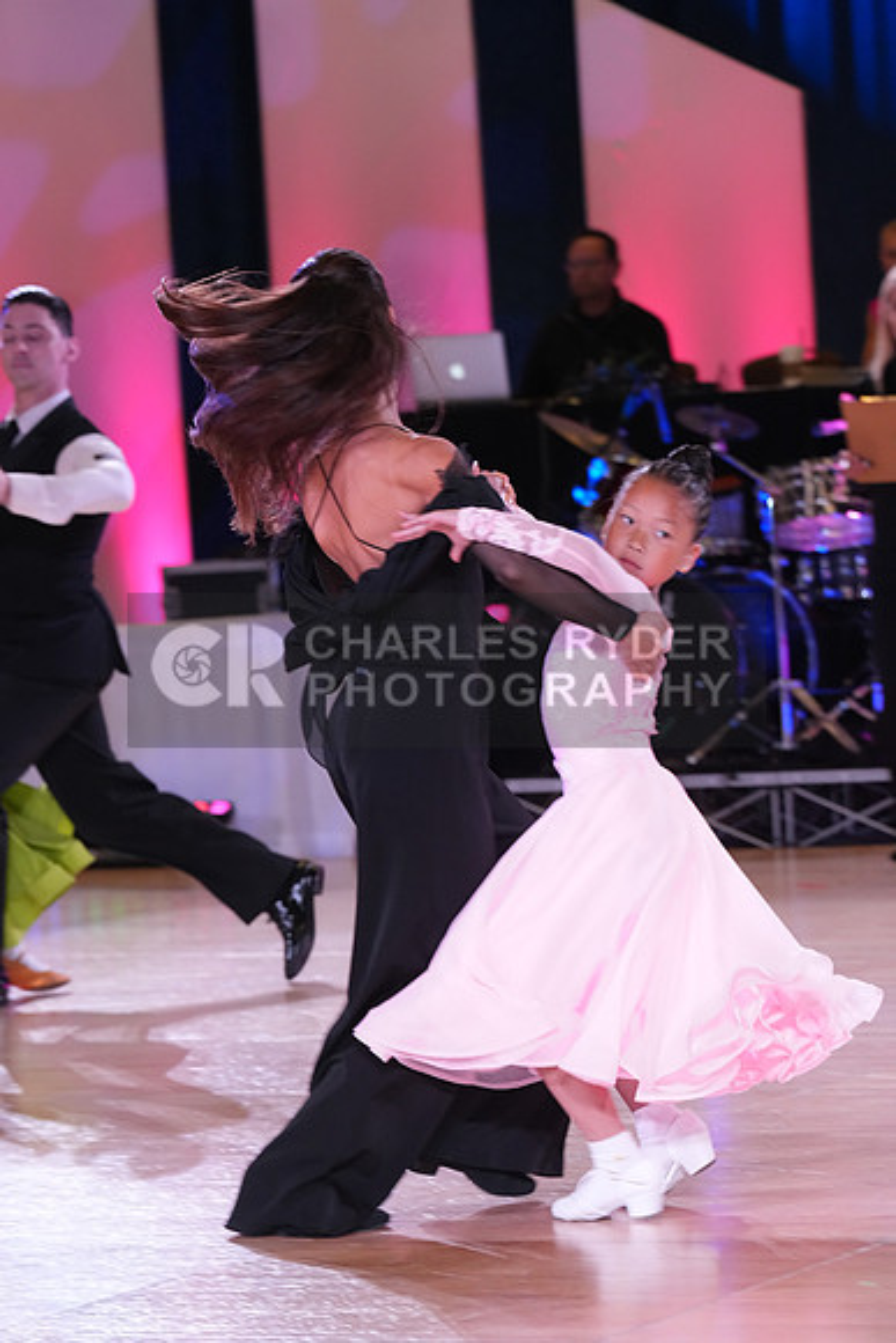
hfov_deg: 8.2
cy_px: 672
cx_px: 448
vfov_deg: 12.3
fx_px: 6230
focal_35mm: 167
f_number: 5.6
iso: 3200
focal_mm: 167
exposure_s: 1/250
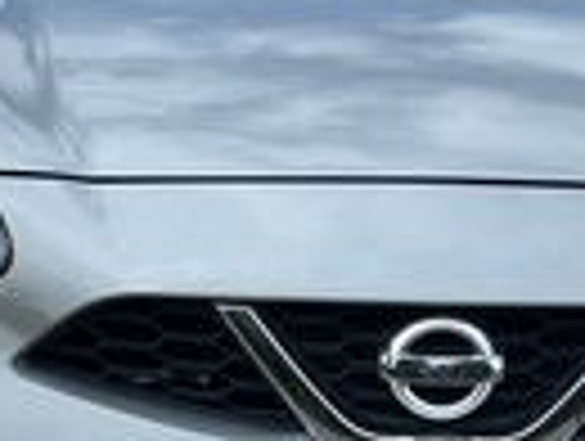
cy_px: 166
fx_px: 2929
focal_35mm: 173
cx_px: 428
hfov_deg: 11.4
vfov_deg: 8.6
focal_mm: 6.86
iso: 64
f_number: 1.78
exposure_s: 1/1848
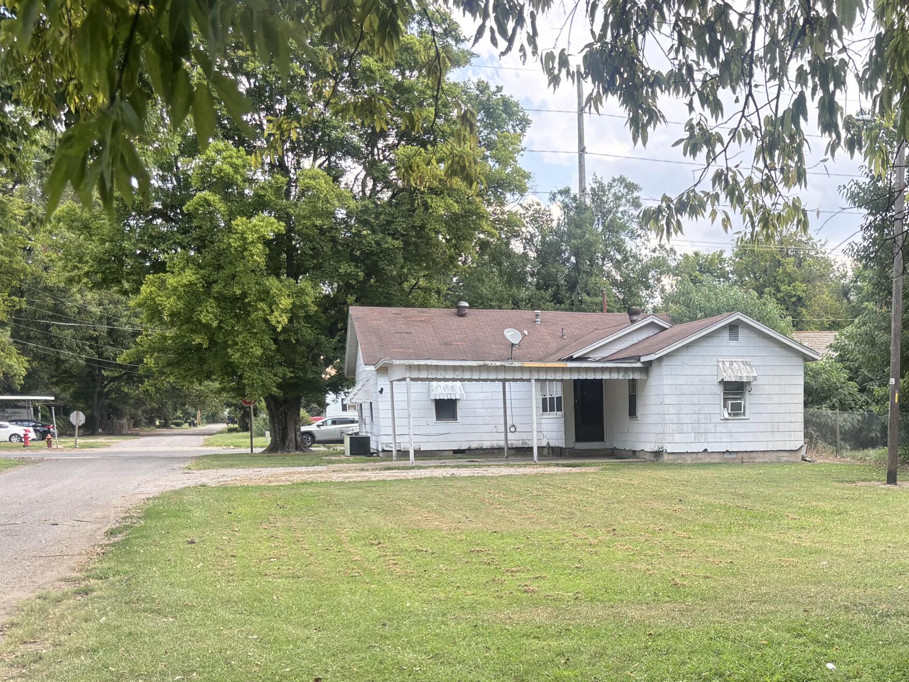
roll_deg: +0.4
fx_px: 1182
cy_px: 567
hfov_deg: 40.7
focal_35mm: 45
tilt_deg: -7.3
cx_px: 697
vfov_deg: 31.2
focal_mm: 5.96
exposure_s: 1/471
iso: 50
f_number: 1.6
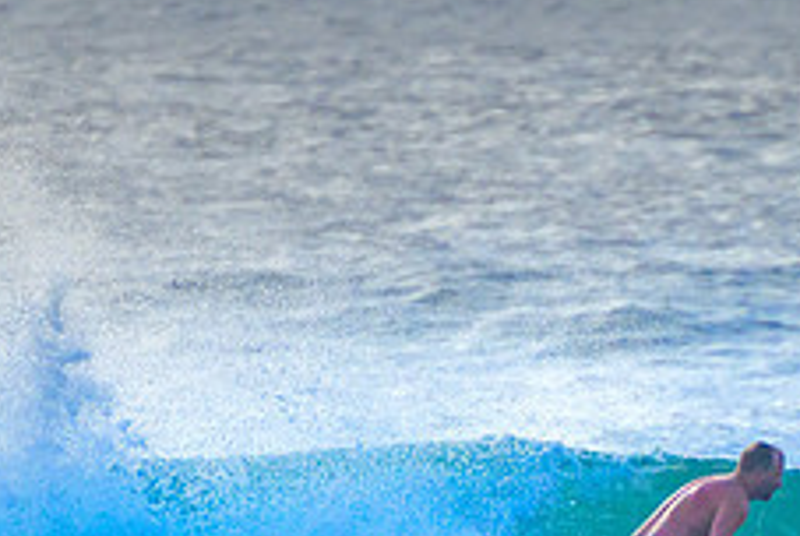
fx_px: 31218
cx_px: 759
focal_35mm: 1403
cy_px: 617
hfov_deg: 1.5
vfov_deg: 1.0
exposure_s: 1/2000
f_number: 5.6
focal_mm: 400
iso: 1400
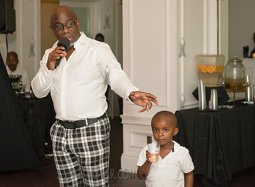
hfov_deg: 20.3
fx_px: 709
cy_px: 66
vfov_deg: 15.0
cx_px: 78
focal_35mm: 97
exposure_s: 1/400
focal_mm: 70
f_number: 4
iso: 2500
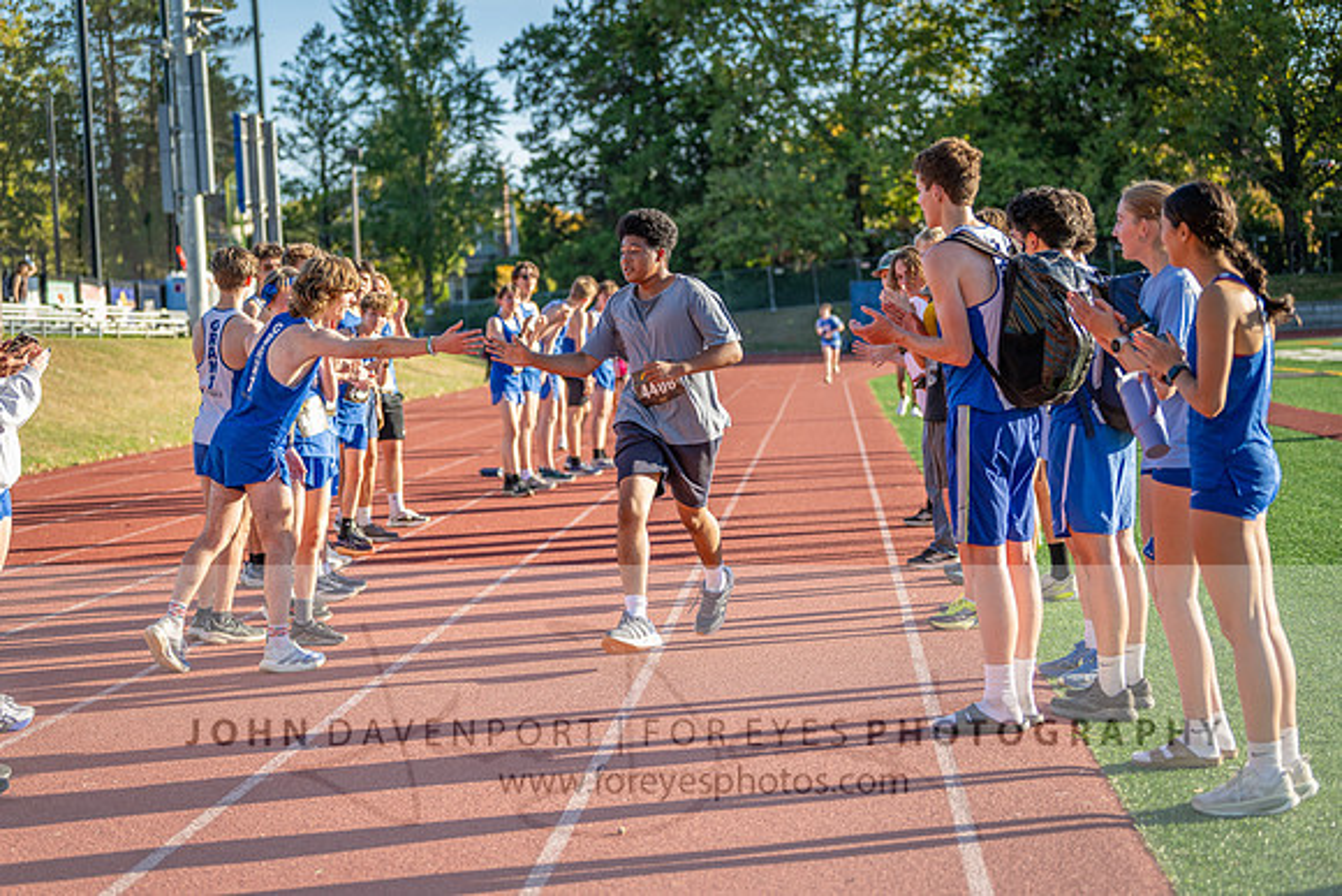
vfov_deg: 19.5
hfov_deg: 28.8
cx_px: 671
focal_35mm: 70
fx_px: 2610
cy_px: 448
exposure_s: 1/1000
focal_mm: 70
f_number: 2.8
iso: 200
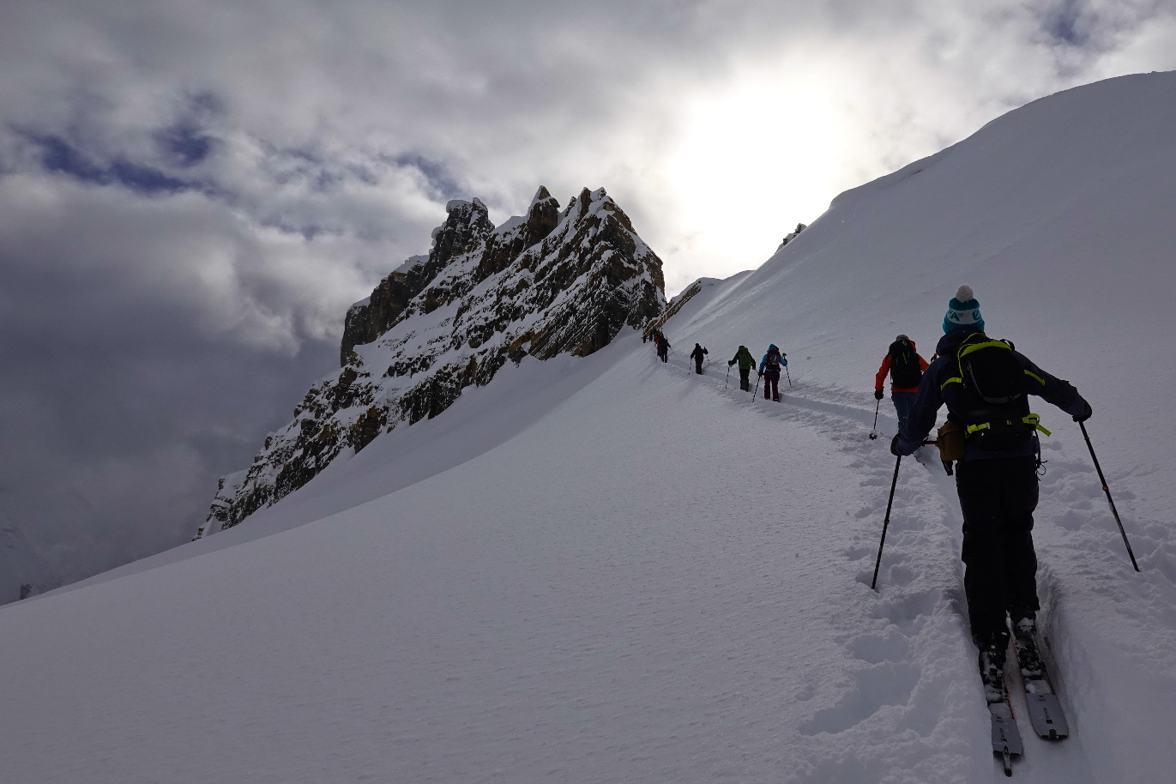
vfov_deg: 46.3
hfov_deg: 65.3
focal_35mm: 28
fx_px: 915
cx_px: 648
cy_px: 340
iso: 100
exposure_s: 1/1250
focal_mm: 9
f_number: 8
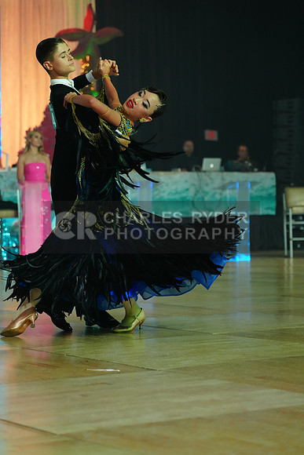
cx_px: 152
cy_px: 228
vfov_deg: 19.8
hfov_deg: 13.3
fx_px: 1304
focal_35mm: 103
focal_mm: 103
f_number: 4
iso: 3200
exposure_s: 1/400
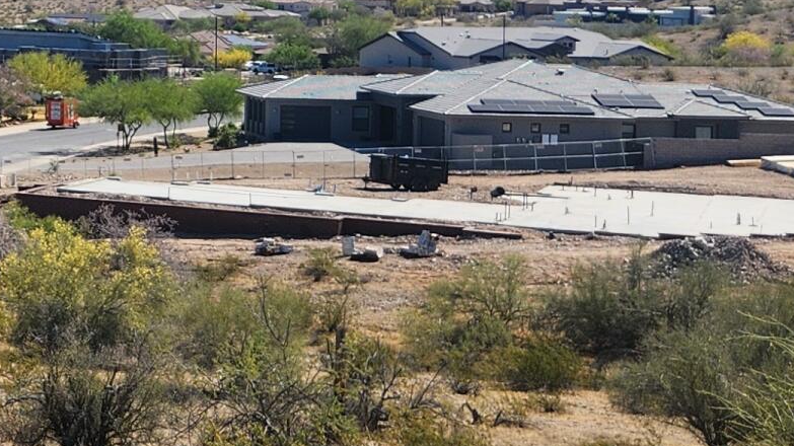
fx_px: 2021
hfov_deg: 19.2
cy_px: -38
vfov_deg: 12.4
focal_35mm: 96
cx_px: -434
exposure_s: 1/2246
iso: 20
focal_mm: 5.4
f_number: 1.8
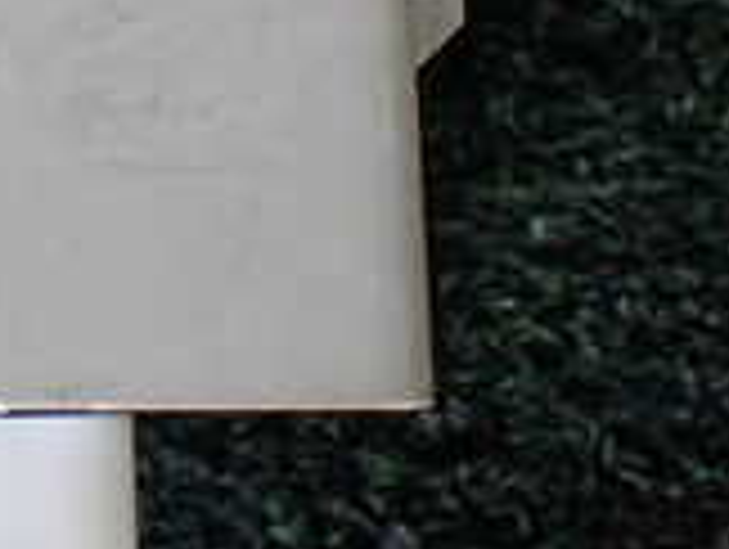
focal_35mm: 111
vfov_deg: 13.0
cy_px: -153
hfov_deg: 16.8
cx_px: -189
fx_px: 2341
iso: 200
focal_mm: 5.4
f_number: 2.3
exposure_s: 1/125
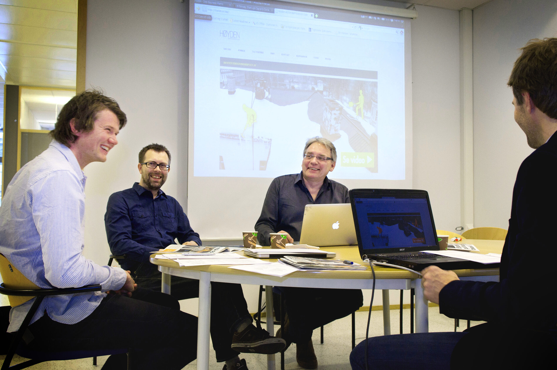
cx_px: 278
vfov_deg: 38.3
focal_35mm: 34
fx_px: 533
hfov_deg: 55.2
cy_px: 185
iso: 800
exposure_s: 1/25
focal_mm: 23
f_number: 5.6
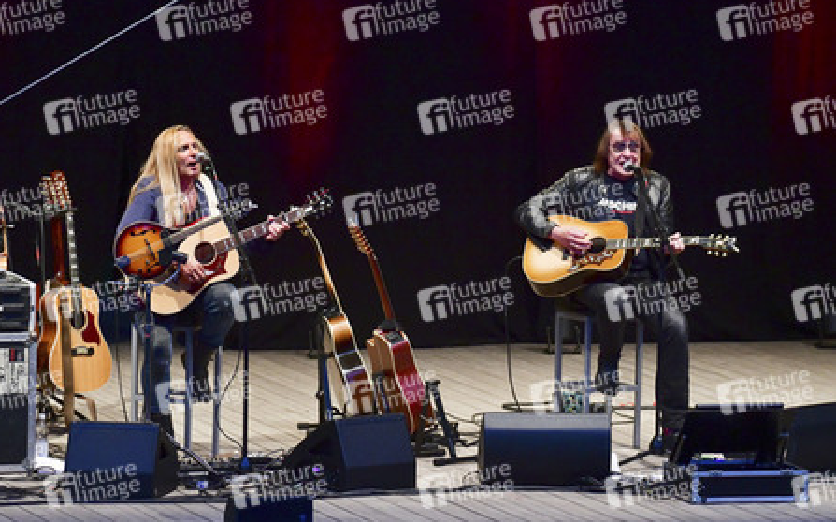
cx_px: 416
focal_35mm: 226
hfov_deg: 9.3
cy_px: 253
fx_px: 5147
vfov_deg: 5.8
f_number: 5.6
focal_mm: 220
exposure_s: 1/250
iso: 4000
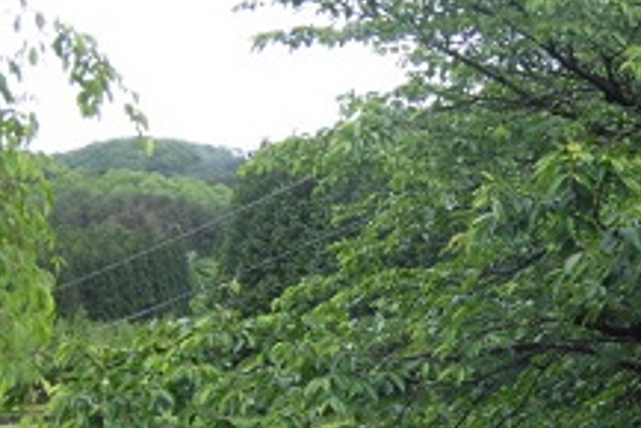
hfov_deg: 18.0
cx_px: 443
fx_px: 2013
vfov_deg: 12.1
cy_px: 298
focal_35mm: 113
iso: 125
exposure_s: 1/80
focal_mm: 10.54
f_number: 4.2
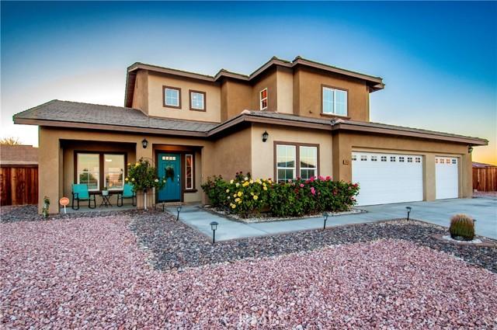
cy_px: 165
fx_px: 248
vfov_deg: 67.2
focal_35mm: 18
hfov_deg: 90.1
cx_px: 248
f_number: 10
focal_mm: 12
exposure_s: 1/30
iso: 200
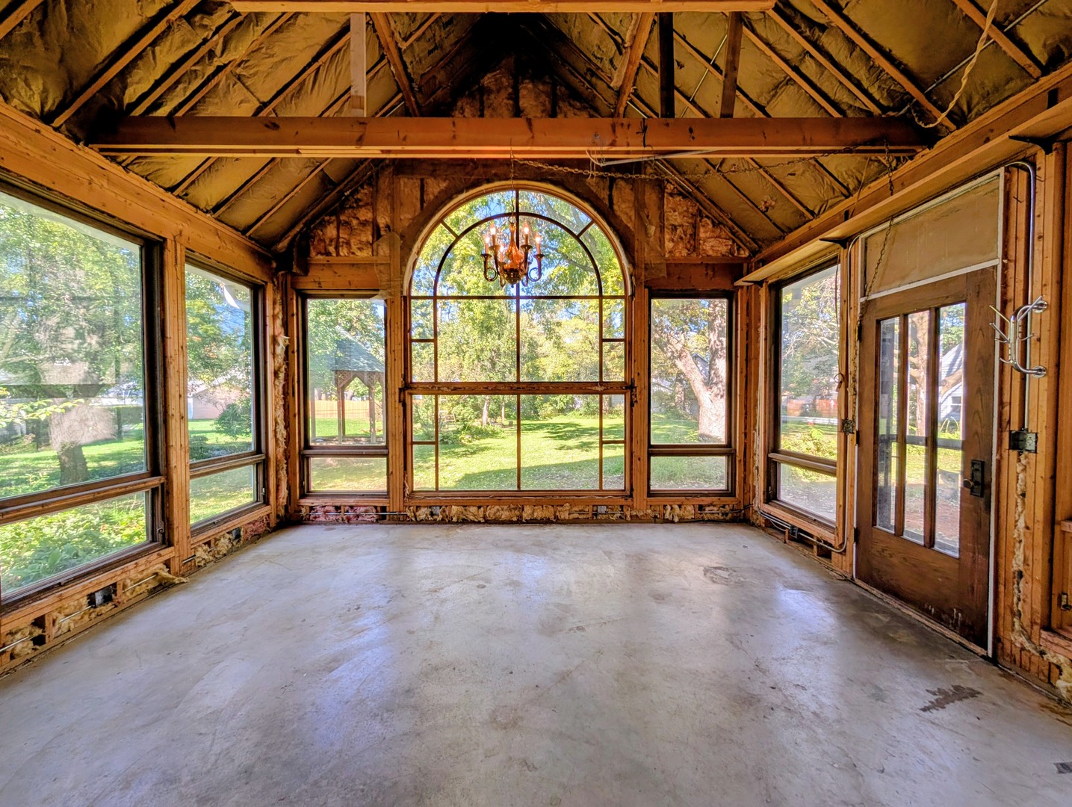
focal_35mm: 12
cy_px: 404
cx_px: 536
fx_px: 372
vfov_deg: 94.6
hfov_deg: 110.5
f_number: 1.7
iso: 49
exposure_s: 1/522
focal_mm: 2.02
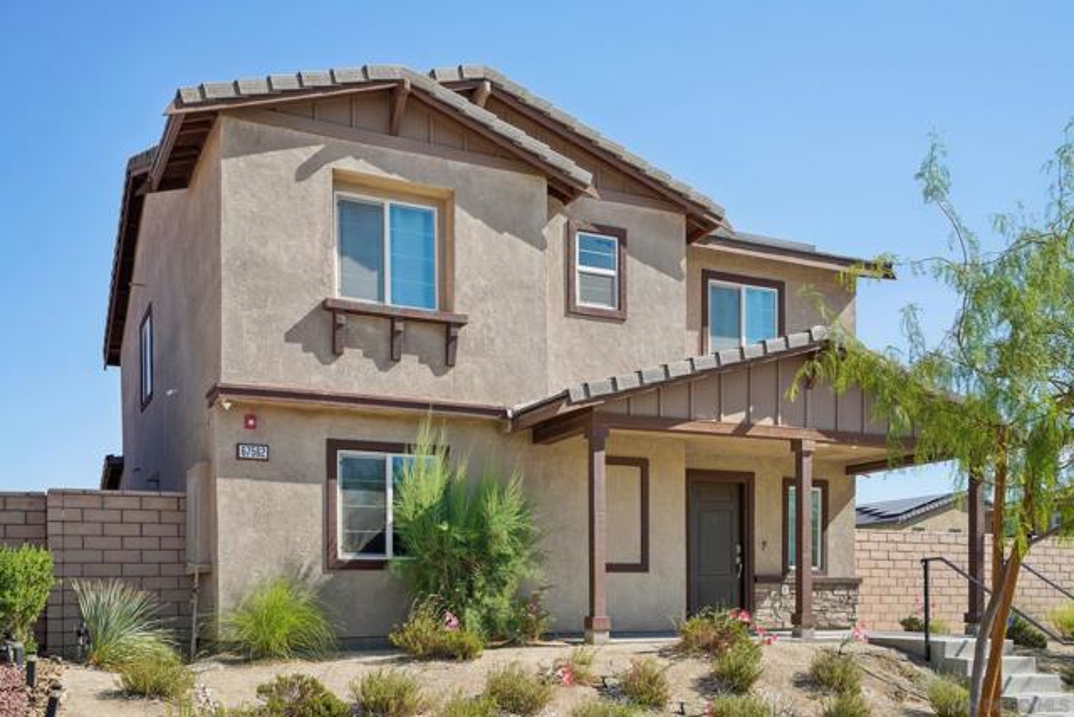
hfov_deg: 54.4
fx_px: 1044
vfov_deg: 37.9
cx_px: 537
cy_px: 358
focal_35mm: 35
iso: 100
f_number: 8
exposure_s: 1/200
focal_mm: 35
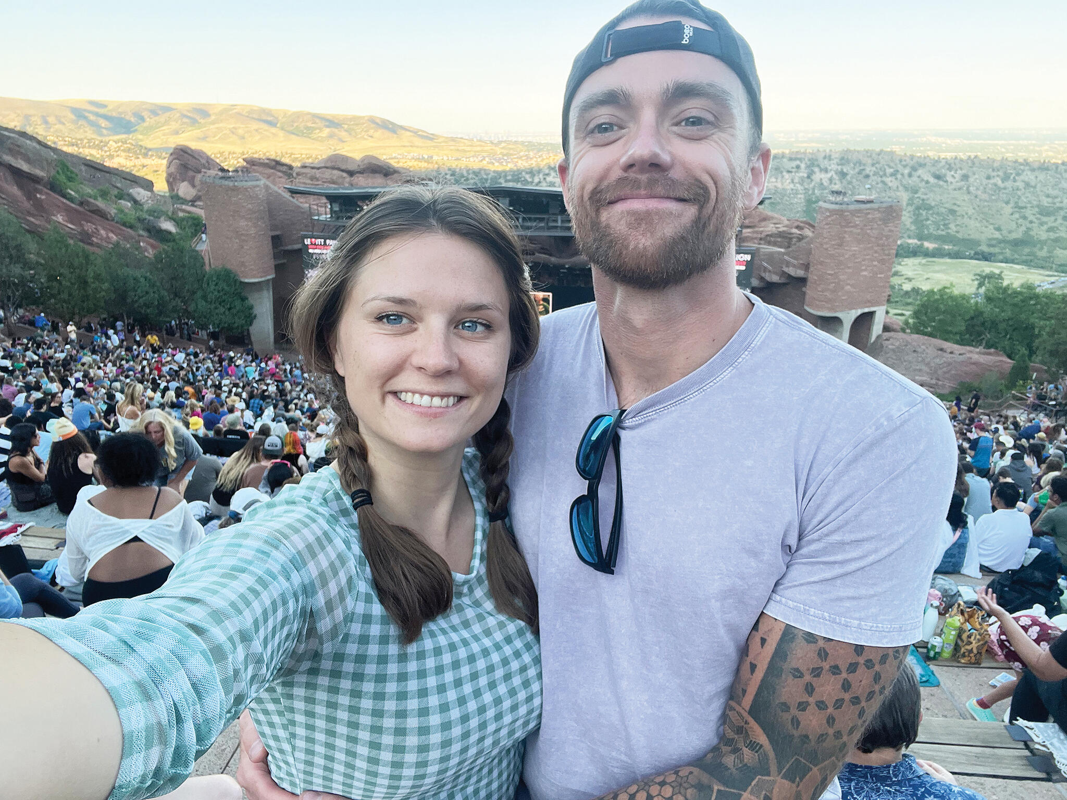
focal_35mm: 23
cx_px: 534
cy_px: 400
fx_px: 709
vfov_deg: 58.9
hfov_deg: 73.9
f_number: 2.2
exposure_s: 1/121
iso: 64
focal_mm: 2.71
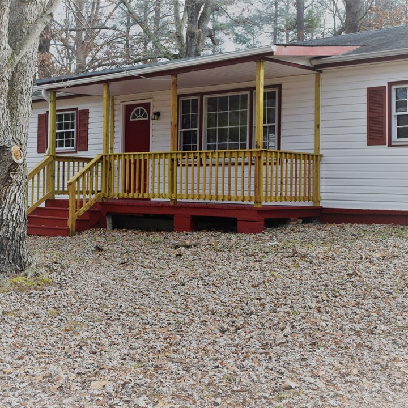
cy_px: 204
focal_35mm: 50
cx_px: 215
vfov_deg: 34.0
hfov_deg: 34.0
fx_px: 667
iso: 220
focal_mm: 26
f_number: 8
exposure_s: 1/250
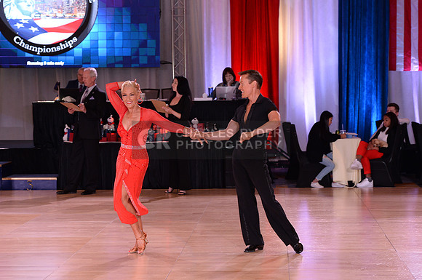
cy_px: 140
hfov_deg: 22.2
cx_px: 211
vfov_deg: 14.8
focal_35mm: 92
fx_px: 1077
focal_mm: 92
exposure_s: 1/250
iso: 1600
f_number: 4.5
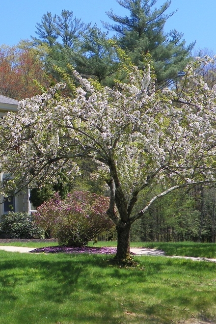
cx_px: -5
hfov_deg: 18.6
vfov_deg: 28.5
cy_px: 169
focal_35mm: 71
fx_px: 639
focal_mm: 7.9
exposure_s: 1/400
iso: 64
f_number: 4
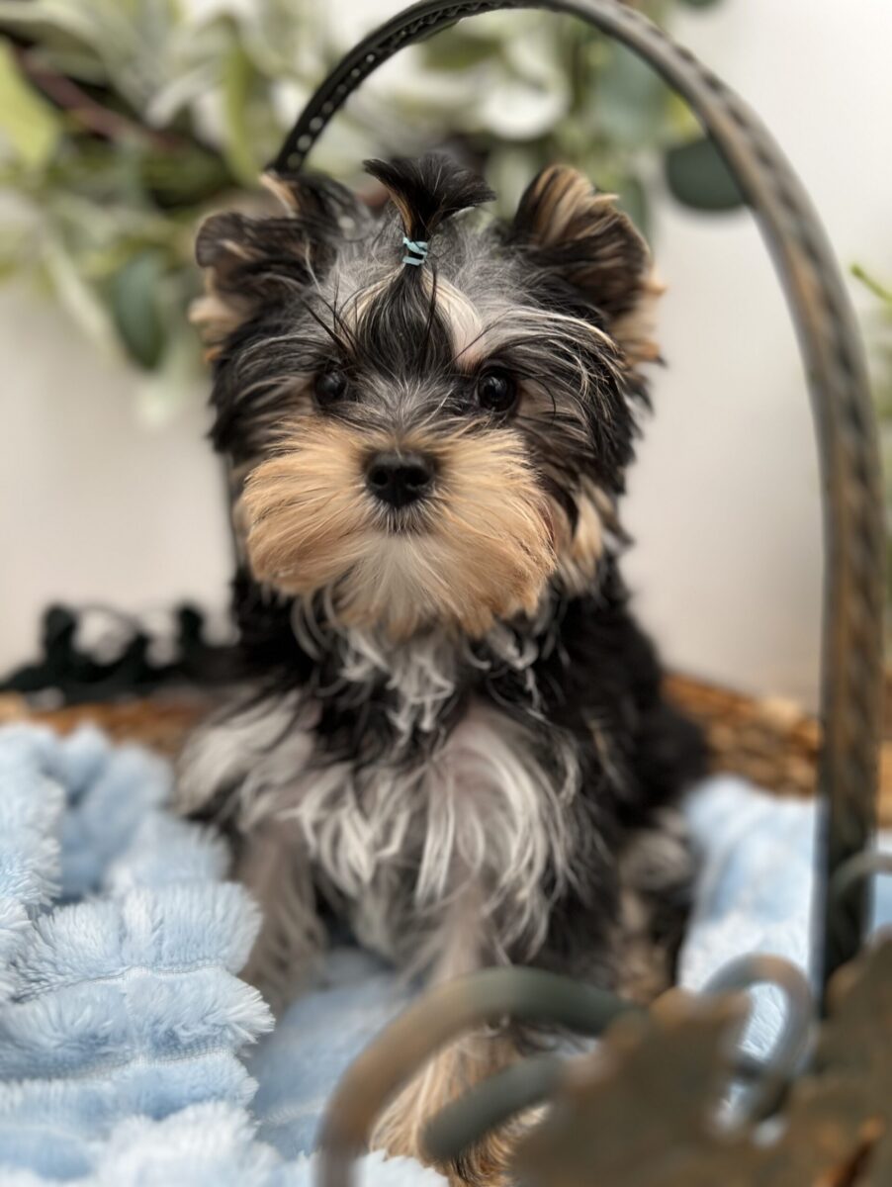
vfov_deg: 67.3
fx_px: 892
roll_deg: -1.7
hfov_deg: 53.1
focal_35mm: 26
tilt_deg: -10.5
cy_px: 594
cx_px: 446
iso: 40
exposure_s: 1/121
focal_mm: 5.7
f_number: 1.5
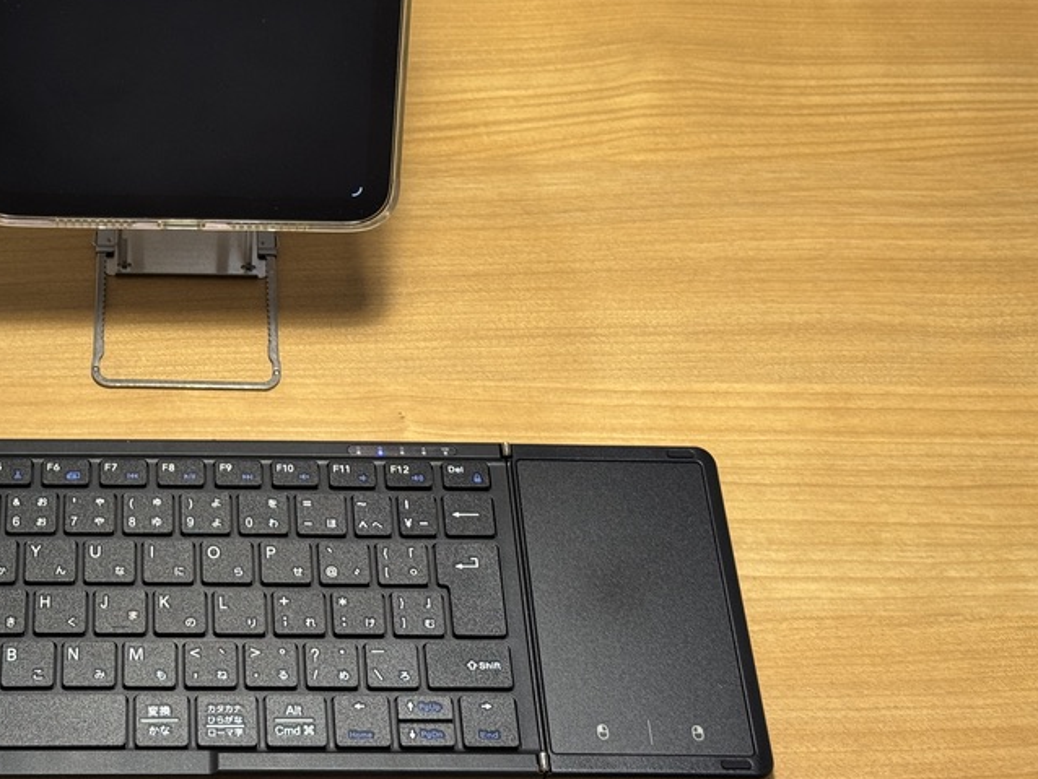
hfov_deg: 24.9
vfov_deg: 19.0
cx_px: 216
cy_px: 197
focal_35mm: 77
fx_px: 2310
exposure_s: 1/50
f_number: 1.78
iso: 64
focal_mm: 6.76
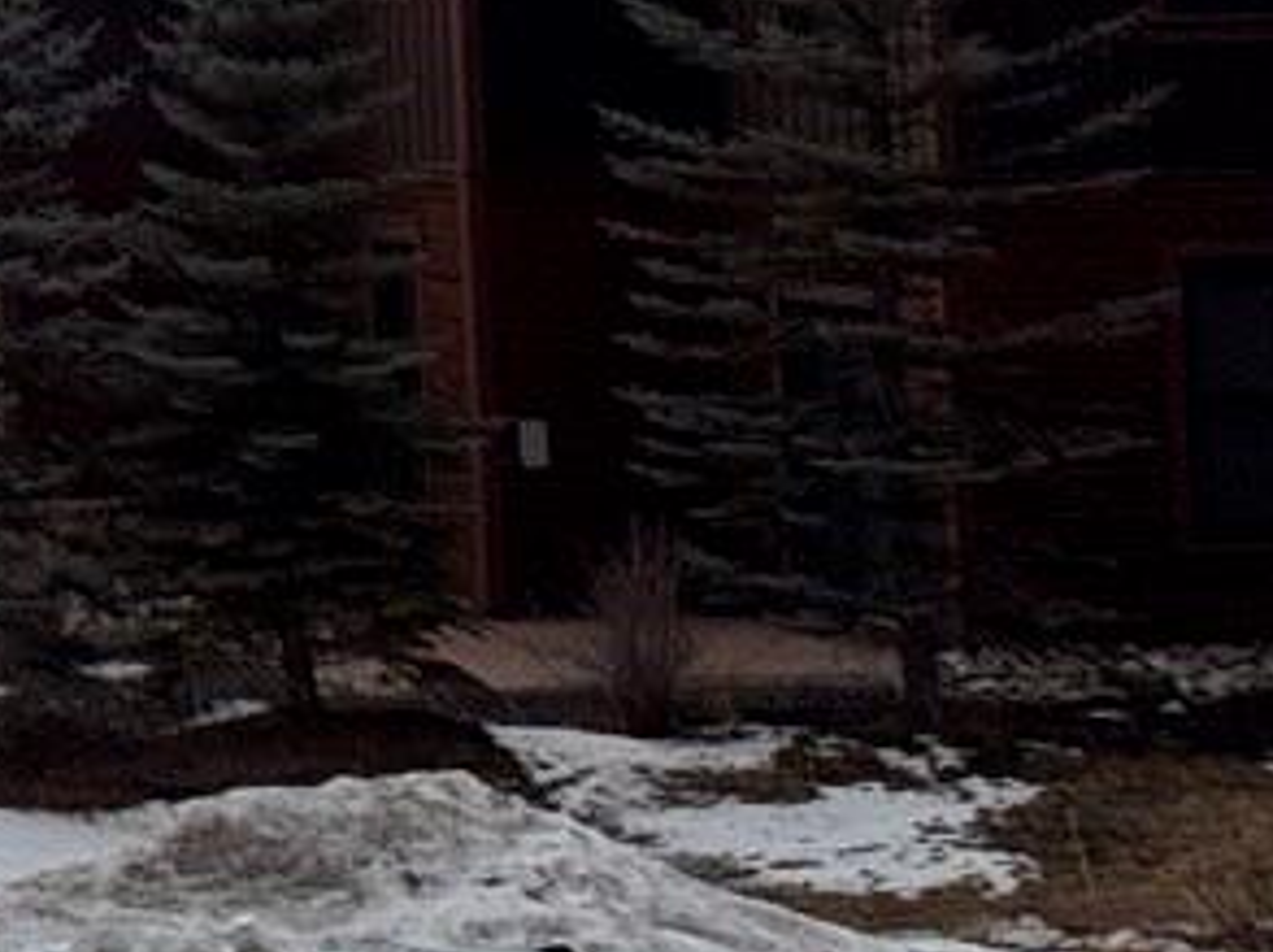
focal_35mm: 210
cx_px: -1143
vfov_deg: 6.9
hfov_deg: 9.0
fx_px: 7713
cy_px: -726
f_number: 1.78
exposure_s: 1/60
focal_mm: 6.76
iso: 125
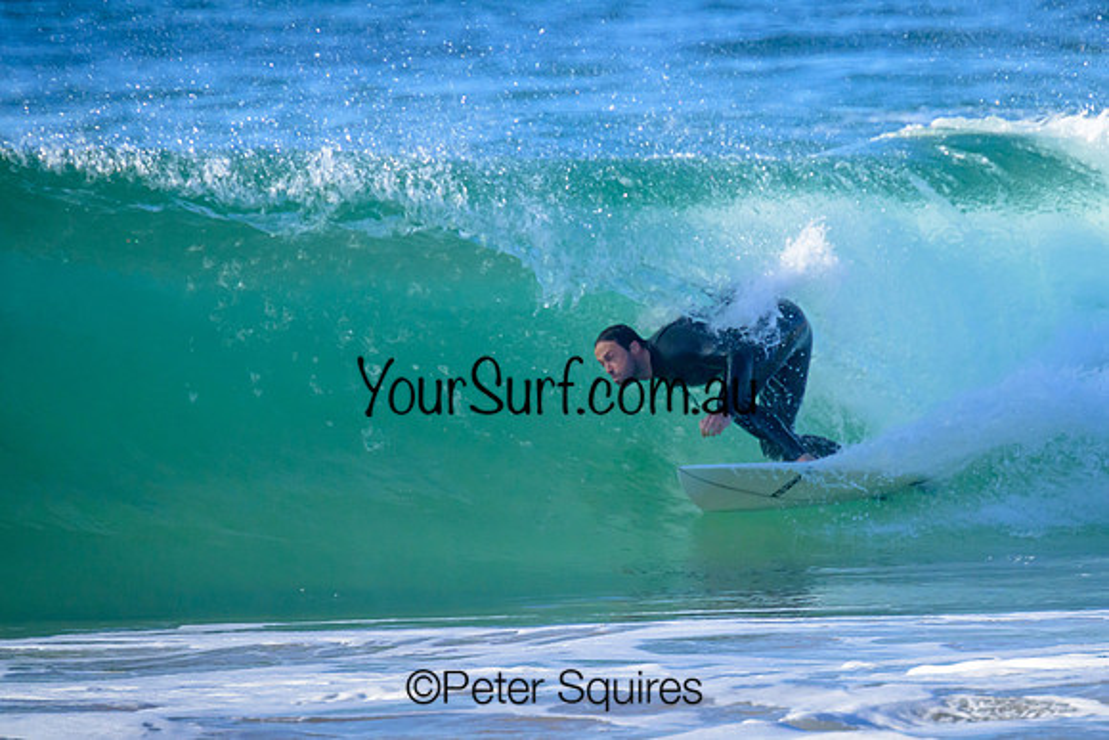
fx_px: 30672
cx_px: 687
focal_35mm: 995
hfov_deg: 2.1
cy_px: 297
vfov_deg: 1.4
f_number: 11
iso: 2200
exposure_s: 1/2000
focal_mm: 800
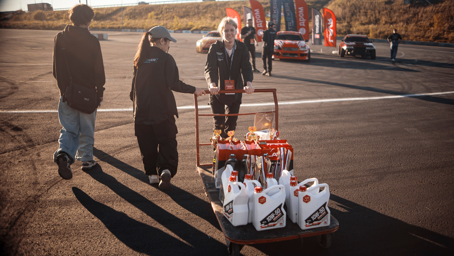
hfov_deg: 61.8
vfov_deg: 37.3
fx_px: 379
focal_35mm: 31
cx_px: 243
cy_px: 128
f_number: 1.2
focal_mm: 23
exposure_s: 1/1000
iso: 100
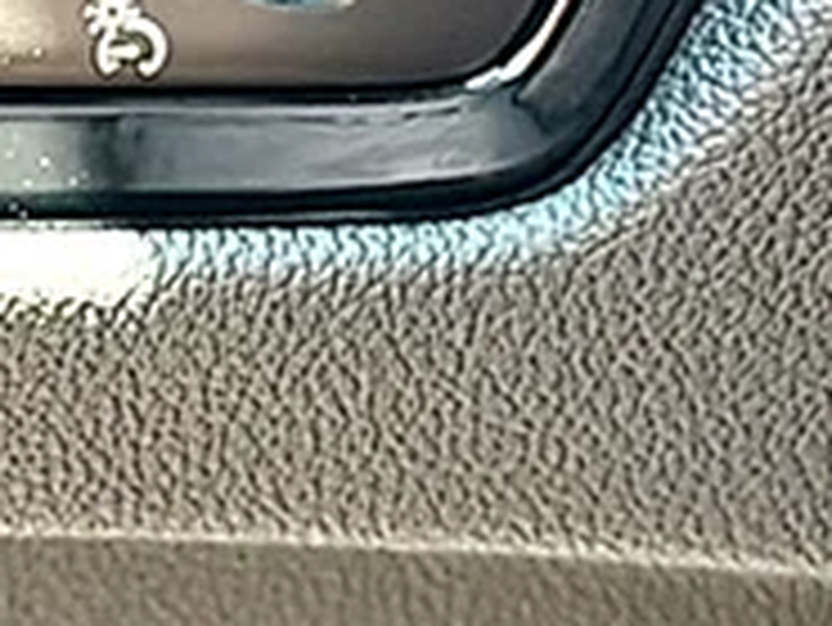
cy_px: -119
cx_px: -459
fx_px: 3728
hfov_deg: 12.1
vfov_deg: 9.5
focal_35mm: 155
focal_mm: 6.86
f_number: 1.78
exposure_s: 1/73
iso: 64
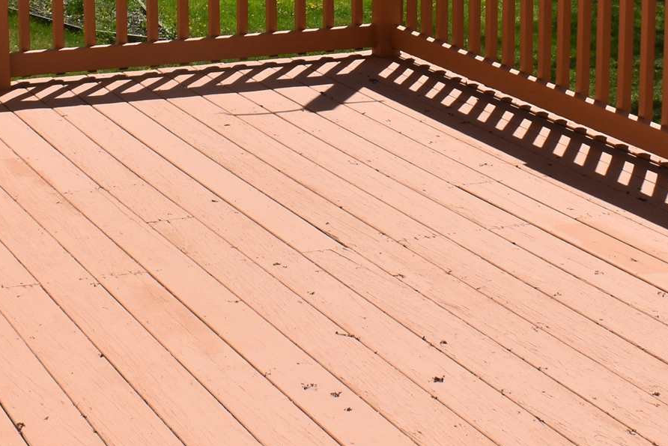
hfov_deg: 21.9
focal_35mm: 93
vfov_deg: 14.2
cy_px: -109
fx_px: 1726
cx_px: 338
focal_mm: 18
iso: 100
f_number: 10
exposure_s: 1/250
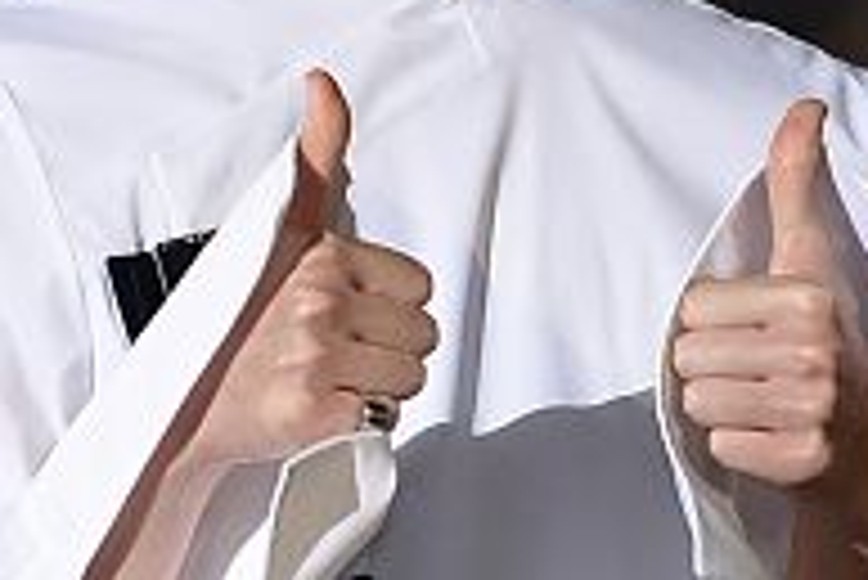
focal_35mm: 1241
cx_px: 535
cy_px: 299
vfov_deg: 1.1
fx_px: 29943
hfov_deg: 1.7
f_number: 4
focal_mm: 200
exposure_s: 1/320
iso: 1250
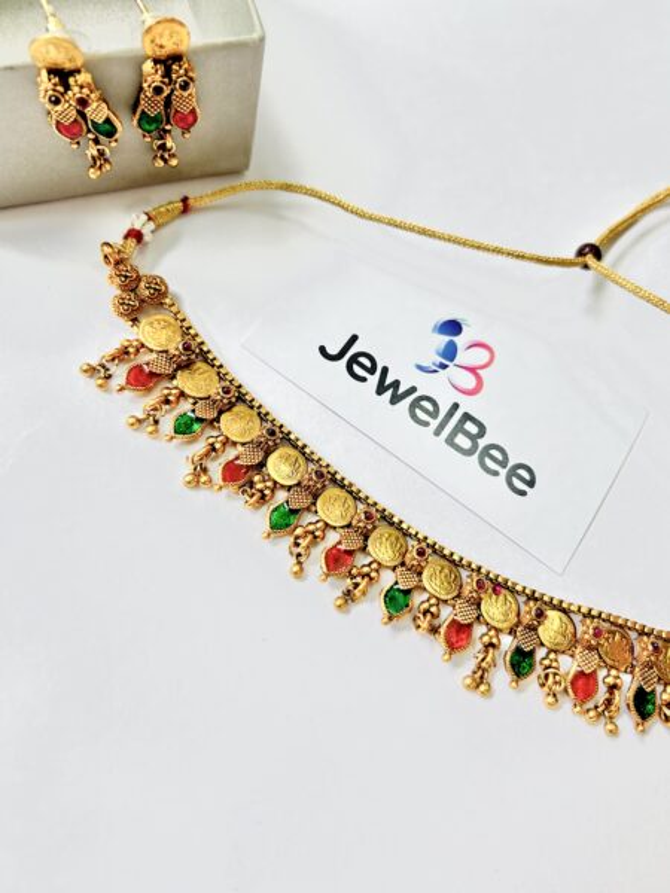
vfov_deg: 67.3
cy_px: 446
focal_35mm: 26
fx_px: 671
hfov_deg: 53.1
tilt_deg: -67.1
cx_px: 335
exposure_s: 1/50
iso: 64
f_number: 1.5
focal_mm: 5.7
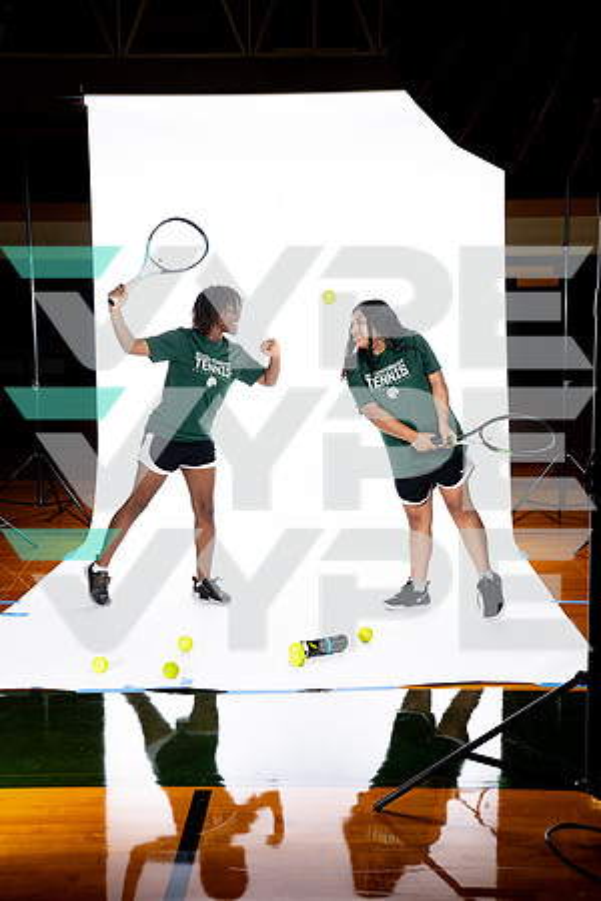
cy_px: 450
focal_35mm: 45
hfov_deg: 29.9
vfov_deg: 43.6
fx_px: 1127
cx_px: 300
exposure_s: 1/250
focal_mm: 45
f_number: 5.6
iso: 400
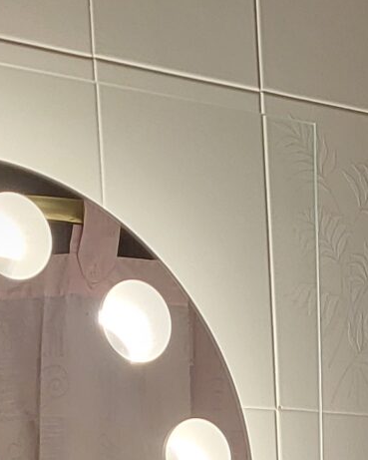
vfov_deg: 12.5
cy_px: 812
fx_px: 1919
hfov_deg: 10.7
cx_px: 483
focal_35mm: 141
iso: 160
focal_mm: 5.4
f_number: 1.8
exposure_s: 1/100
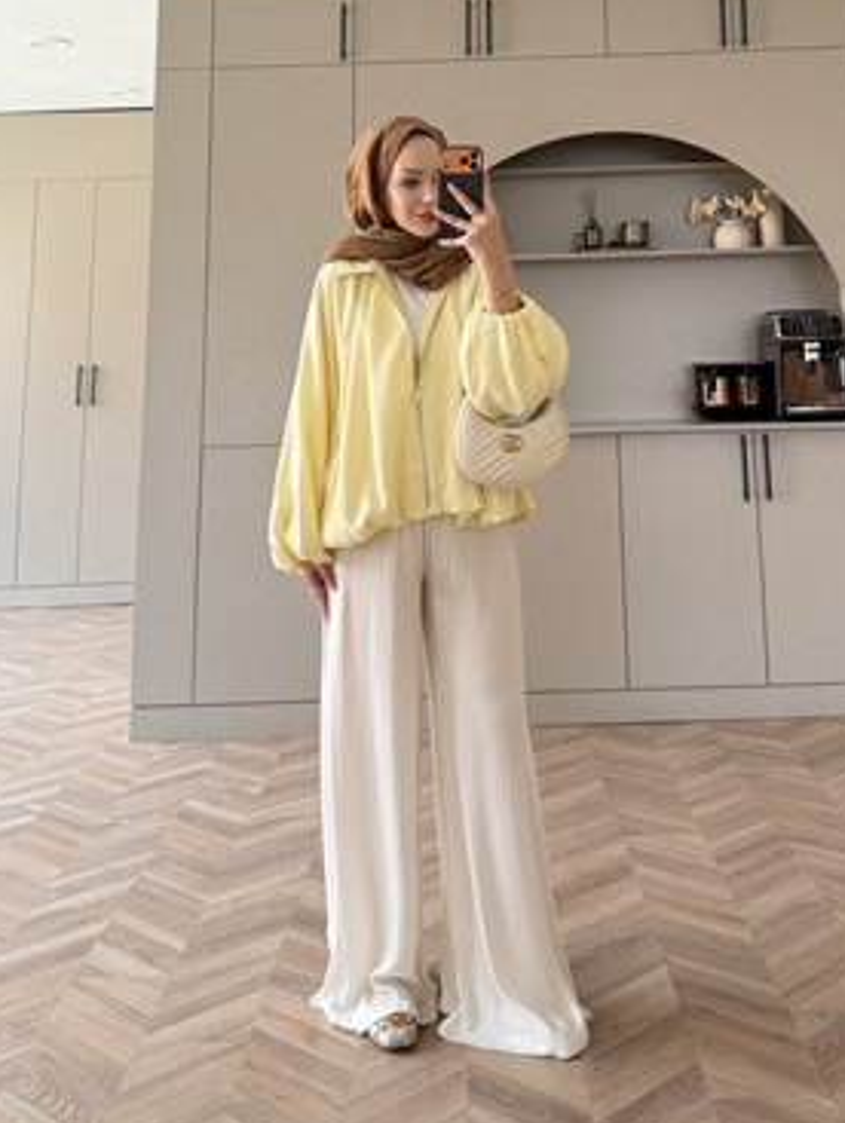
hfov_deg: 51.4
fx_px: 877
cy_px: 503
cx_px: 456
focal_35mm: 27
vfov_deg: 65.1
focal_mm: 6.76
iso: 64
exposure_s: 1/121
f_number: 1.78
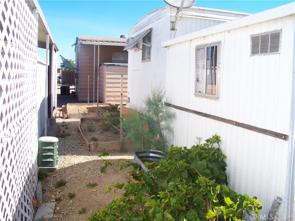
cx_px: 148
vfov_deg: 42.9
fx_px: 281
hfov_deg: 55.4
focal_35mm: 33
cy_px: 110
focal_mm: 5.85
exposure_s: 1/400
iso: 64
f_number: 3.6
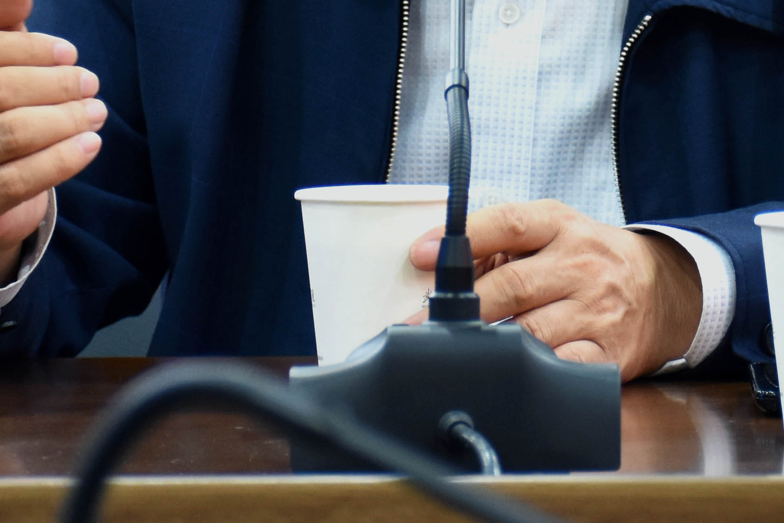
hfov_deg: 7.4
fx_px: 6054
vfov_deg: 4.9
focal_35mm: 278
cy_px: -314
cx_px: 588
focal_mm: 52
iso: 800
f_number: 5.6
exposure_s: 1/10
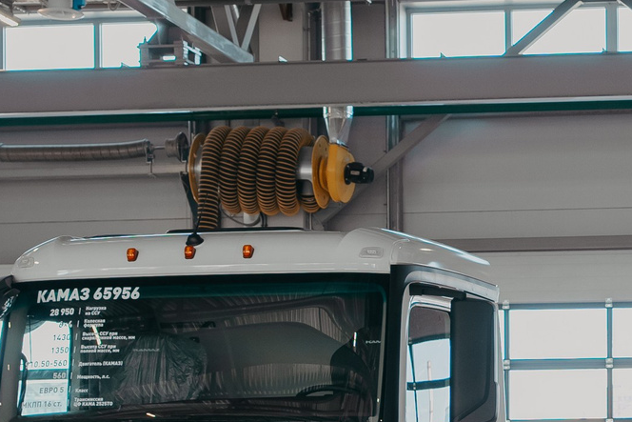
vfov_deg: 10.0
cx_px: 833
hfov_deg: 14.5
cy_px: 505
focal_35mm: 135
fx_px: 2370
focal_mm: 35
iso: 160
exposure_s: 1/160
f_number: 2.8
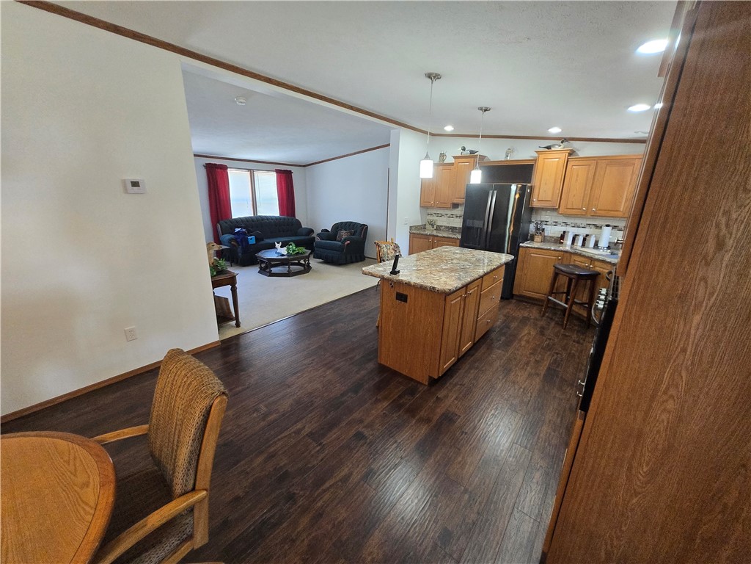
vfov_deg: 89.9
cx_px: 376
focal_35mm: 13
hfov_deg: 106.2
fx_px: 282
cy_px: 282
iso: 320
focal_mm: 1.7
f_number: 2.2
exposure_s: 1/60
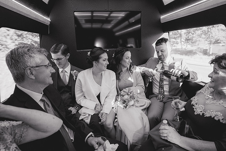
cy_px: 76
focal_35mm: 20
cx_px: 113
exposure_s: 1/100
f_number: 2.8
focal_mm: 18
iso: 3200
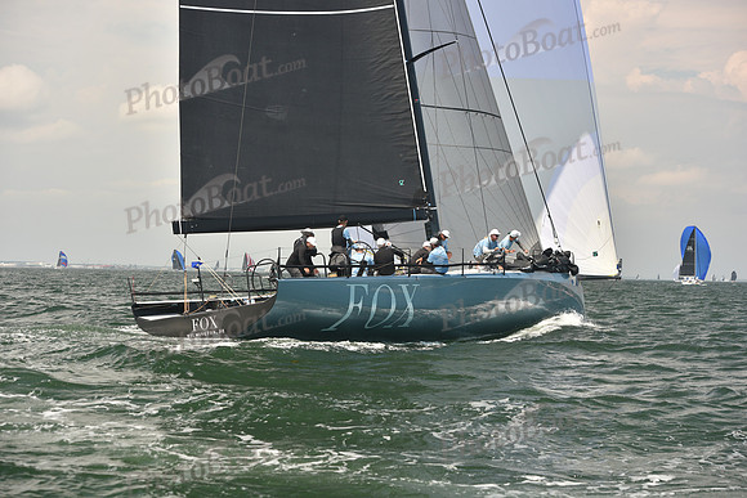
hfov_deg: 28.8
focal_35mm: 70
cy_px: 249
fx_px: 1453
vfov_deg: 19.5
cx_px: 374
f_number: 5
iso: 250
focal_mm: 70
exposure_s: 1/640
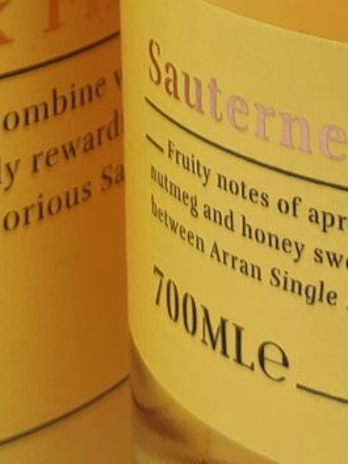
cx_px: 130
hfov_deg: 8.2
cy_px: -591
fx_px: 2429
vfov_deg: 9.8
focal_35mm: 181
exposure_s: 1/153
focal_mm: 5.43
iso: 100
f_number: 1.89
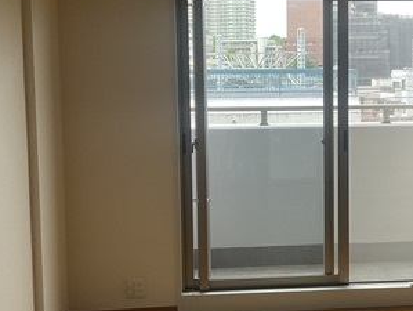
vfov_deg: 23.7
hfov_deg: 30.7
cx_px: 301
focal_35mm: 62
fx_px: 741
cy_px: 133
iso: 16
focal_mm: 3
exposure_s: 1/135
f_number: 1.8
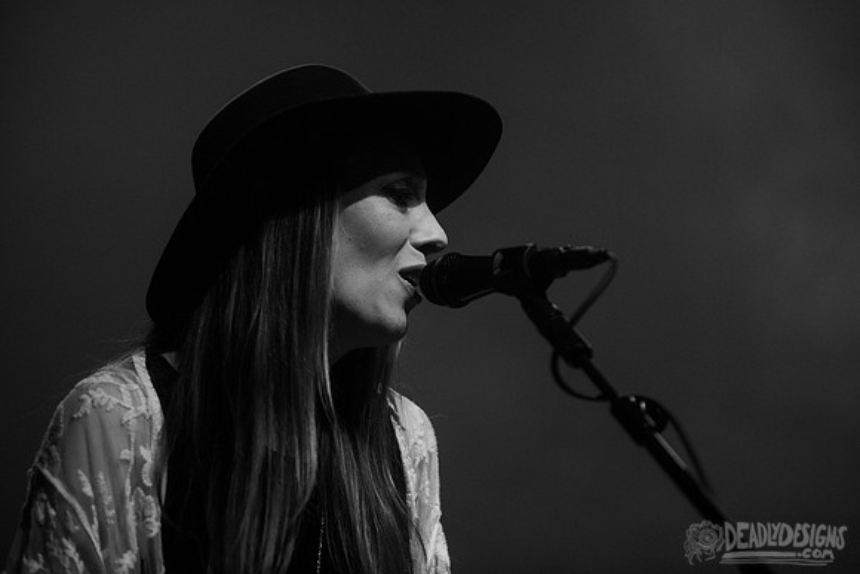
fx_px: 4779
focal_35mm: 200
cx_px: 430
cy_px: 287
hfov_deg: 10.3
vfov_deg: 6.9
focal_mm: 200
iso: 2500
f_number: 3.2
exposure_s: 1/200
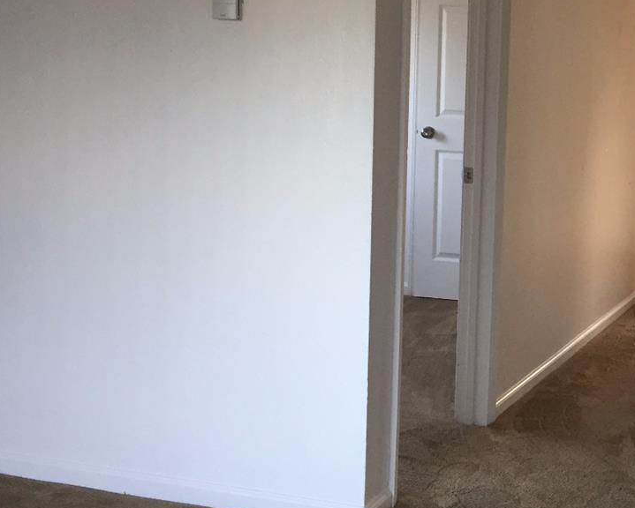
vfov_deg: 25.7
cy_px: 163
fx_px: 1109
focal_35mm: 59
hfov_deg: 30.4
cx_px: 586
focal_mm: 4.15
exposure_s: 1/30
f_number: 2.2
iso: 80
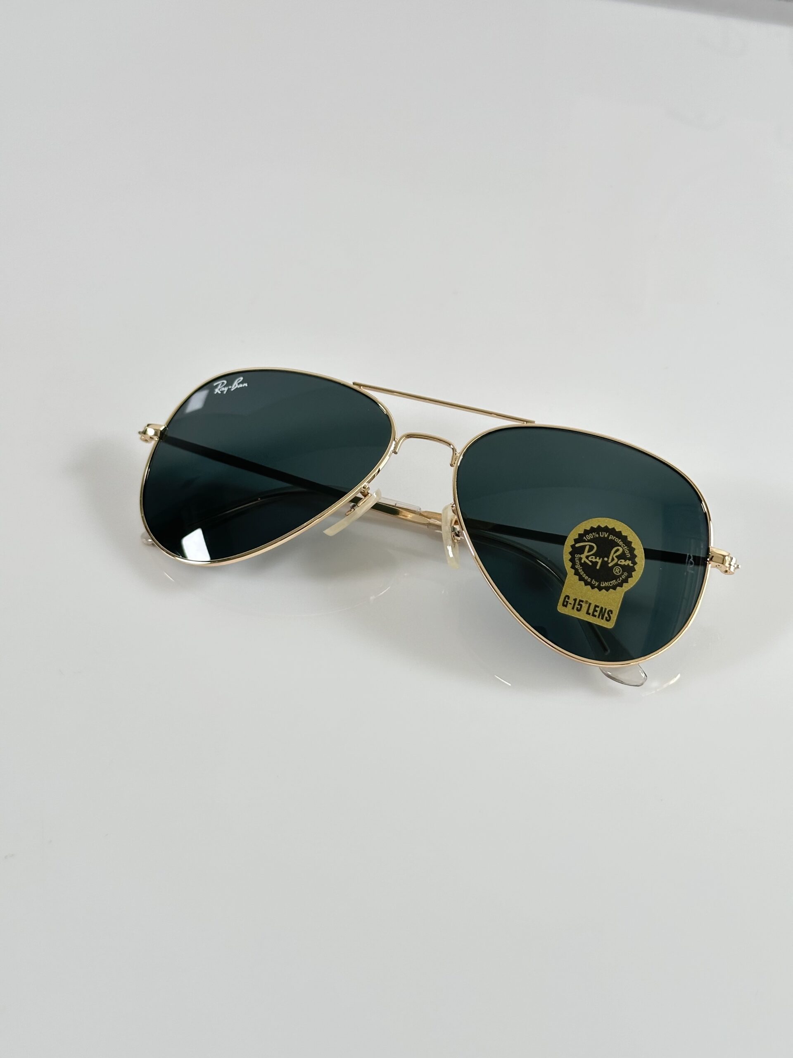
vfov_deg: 39.7
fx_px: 1466
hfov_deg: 30.3
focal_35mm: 48
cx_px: 396
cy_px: 529
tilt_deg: -47.8
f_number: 1.78
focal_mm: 6.86
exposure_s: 1/121
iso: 80
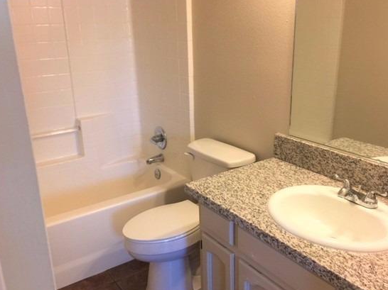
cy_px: 152
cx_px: 207
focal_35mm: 34
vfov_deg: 41.8
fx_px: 381
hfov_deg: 53.9
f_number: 2.2
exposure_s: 1/15
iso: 64
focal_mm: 4.15
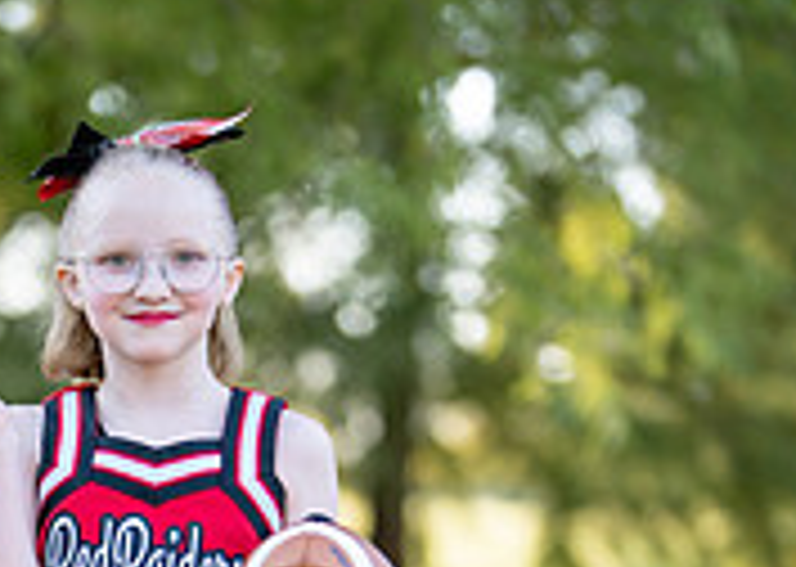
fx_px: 3884
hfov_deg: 11.7
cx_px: 189
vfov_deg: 8.2
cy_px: 828
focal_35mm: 172
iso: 100
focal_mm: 50
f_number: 1.2
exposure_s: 1/640
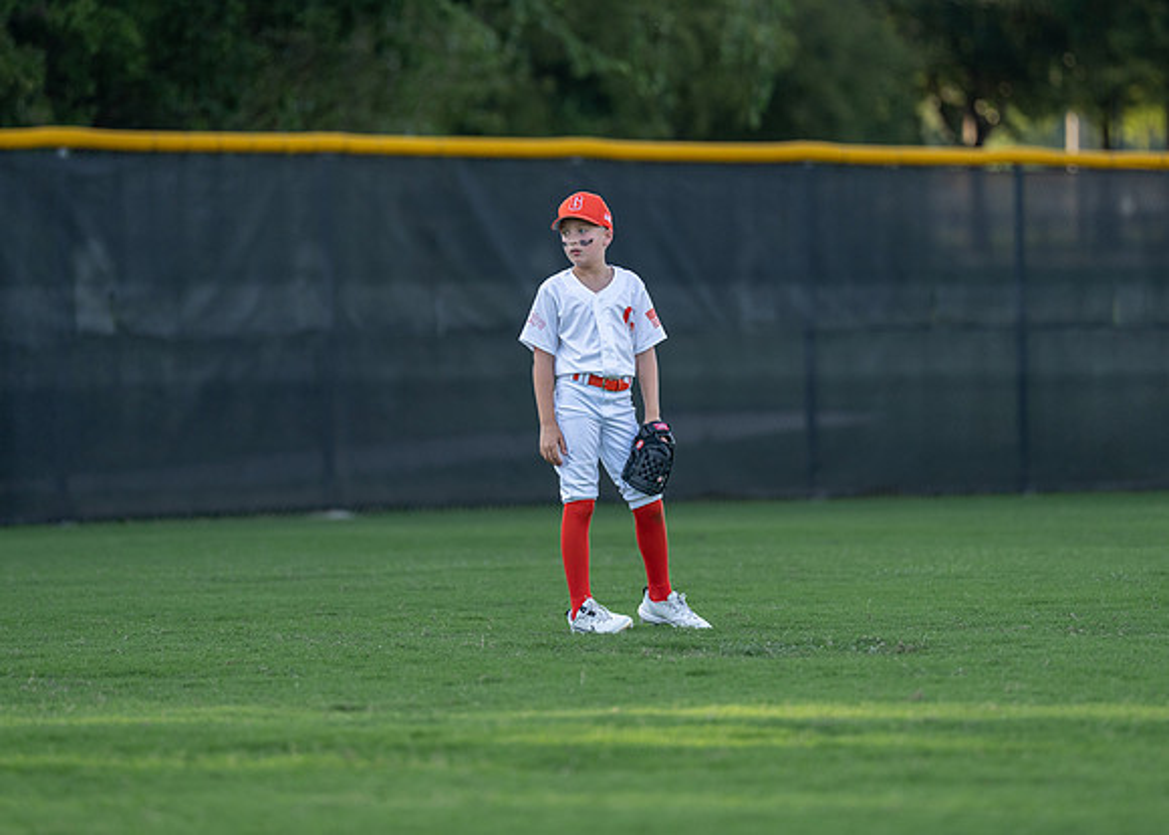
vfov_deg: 5.3
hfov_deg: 7.4
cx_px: 562
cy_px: 344
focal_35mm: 272
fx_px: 9024
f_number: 2.8
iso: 320
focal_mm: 200
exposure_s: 1/1600
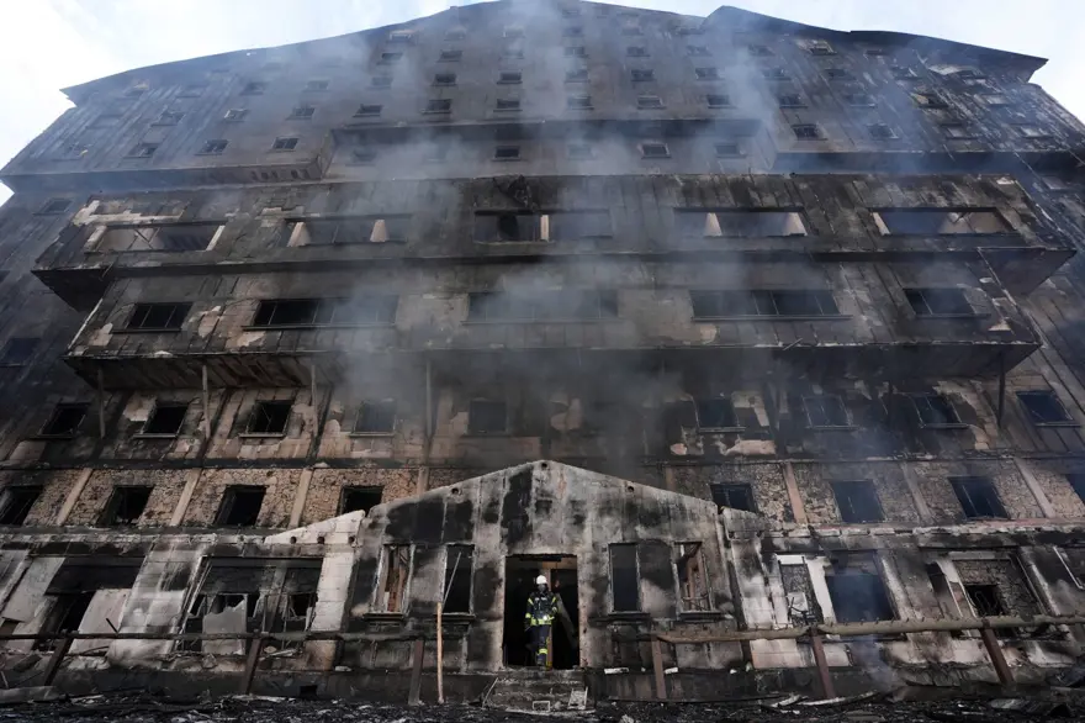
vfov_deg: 73.7
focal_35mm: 16
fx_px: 482
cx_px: 542
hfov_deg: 96.8
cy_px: 362
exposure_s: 1/1250
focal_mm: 16
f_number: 3.5
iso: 800
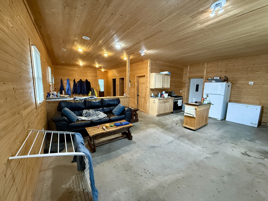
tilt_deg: -8.1
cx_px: 134
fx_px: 108
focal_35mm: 14
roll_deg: -0.6
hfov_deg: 102.1
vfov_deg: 85.7
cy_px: 100
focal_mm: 2.22
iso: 640
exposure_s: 1/60
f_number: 2.2
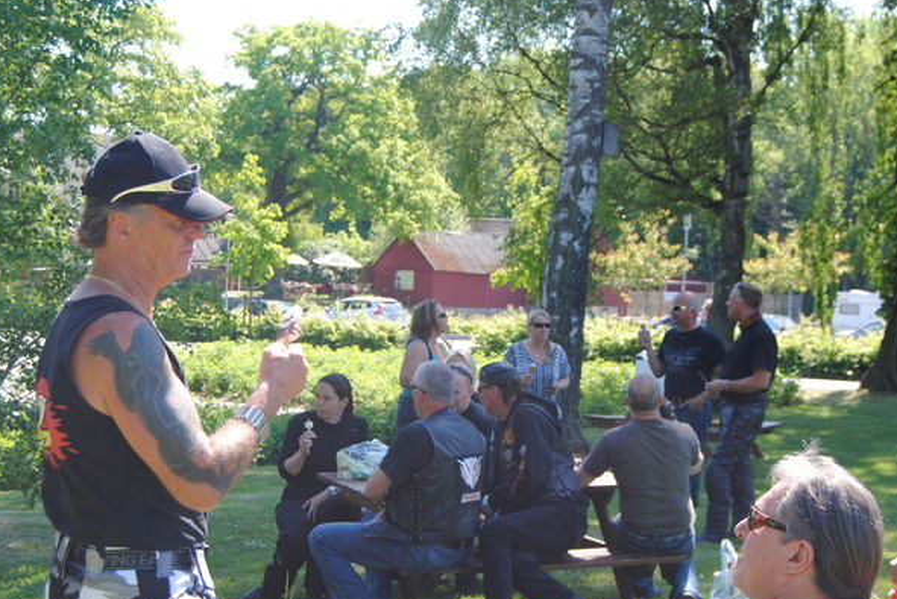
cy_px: 384
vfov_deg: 19.7
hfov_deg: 29.2
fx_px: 1720
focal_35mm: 69
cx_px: 470
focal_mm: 34
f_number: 5.6
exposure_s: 1/125
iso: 125
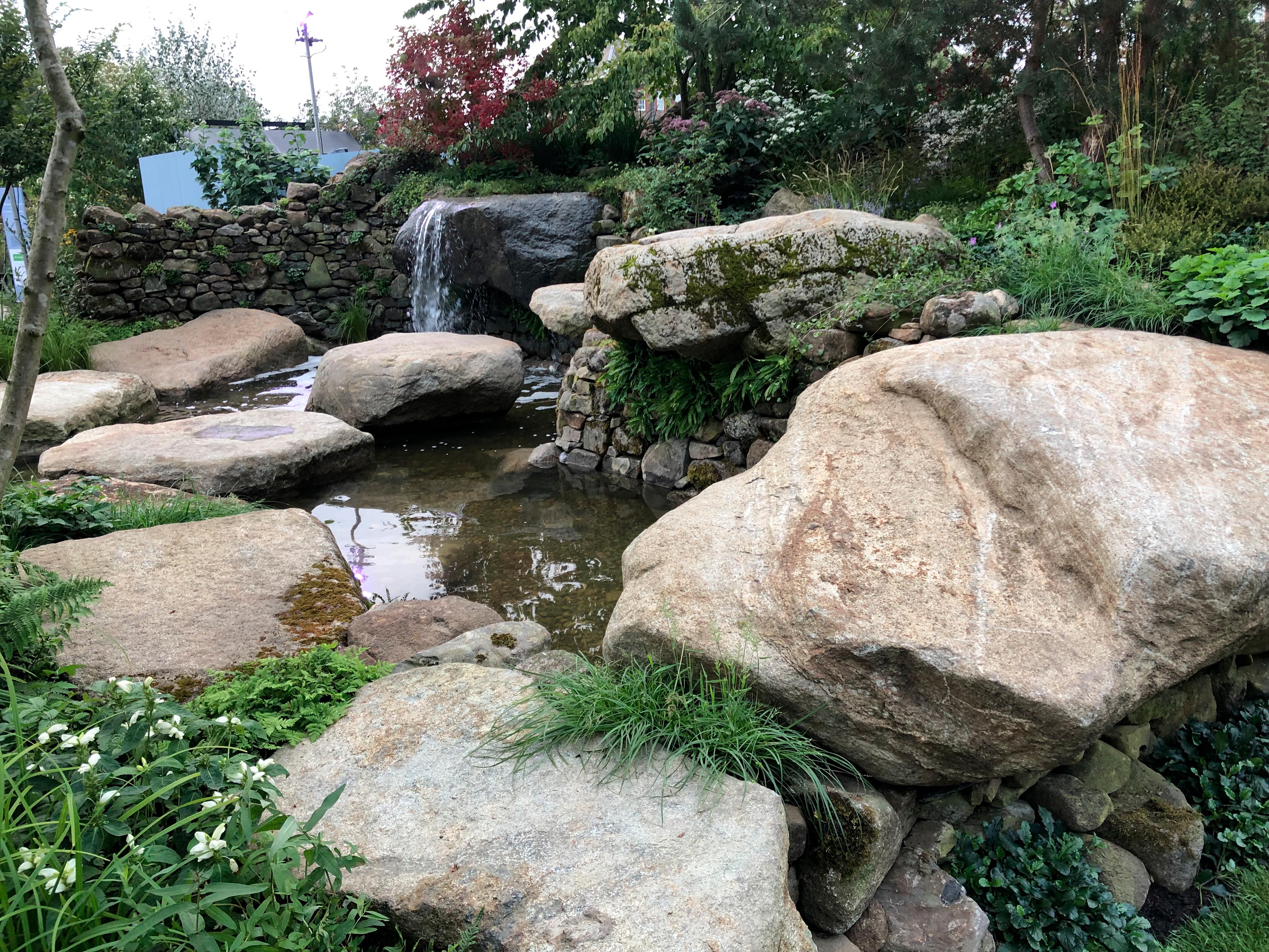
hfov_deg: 63.4
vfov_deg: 49.7
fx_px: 1026
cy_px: 476
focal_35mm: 28
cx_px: 634
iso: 25
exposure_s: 1/50
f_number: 1.8
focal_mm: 4
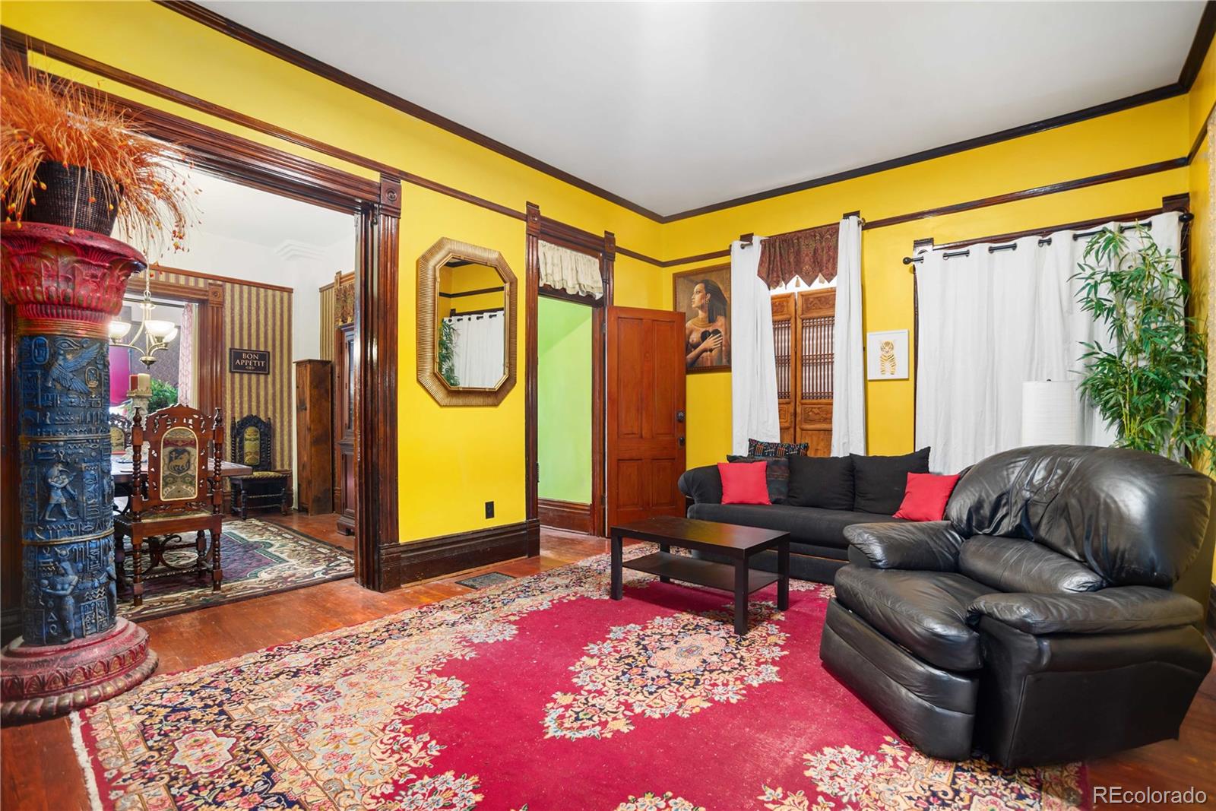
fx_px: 540
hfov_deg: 96.7
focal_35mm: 16
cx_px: 608
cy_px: 406
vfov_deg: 73.8
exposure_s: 1/2
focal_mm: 16
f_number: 8
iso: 640
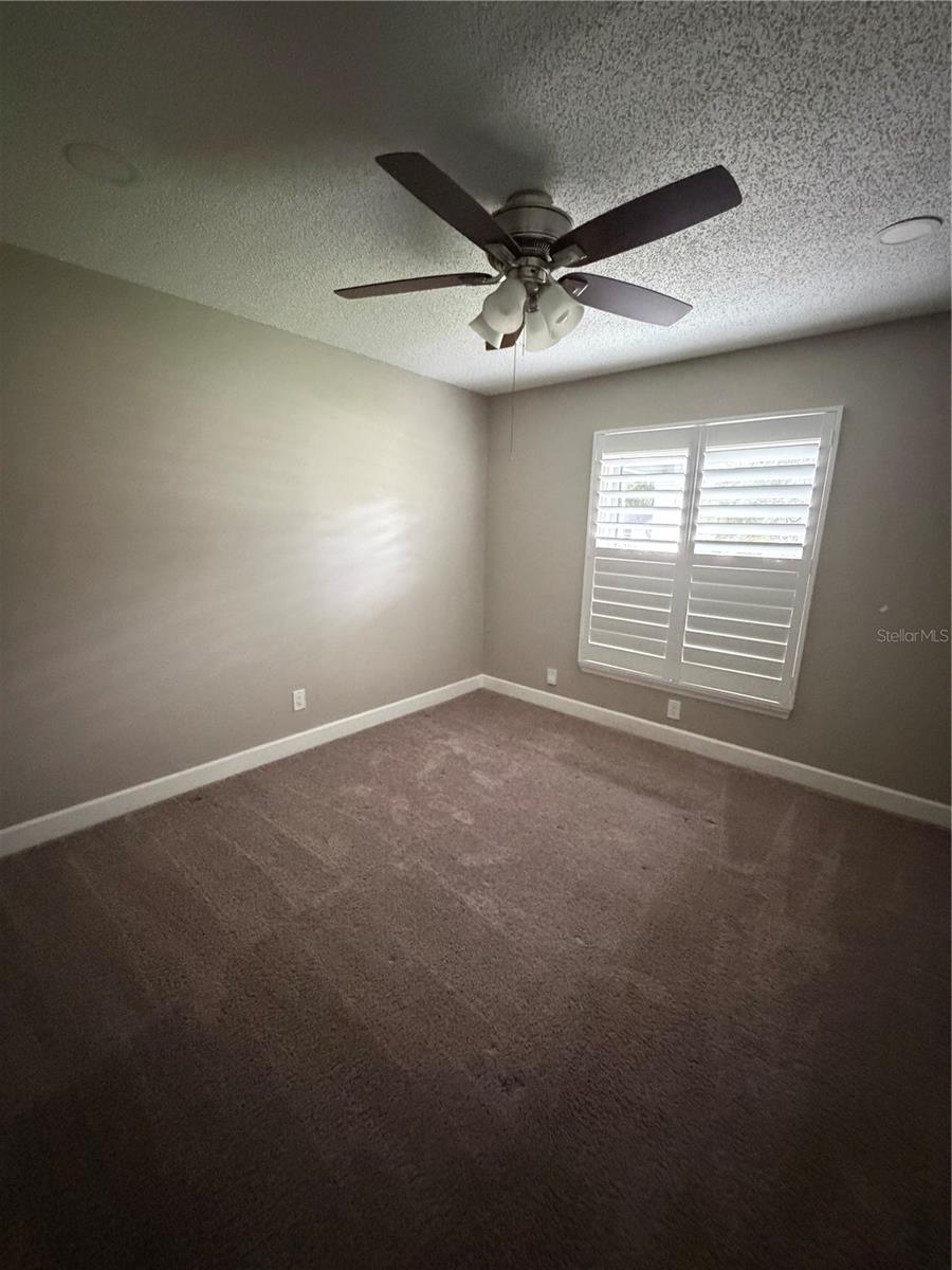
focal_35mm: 14
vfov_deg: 102.1
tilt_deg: -11.9
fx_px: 513
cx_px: 476
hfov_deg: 85.7
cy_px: 635
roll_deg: -2.4
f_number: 2.2
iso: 1250
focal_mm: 2.22
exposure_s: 1/52
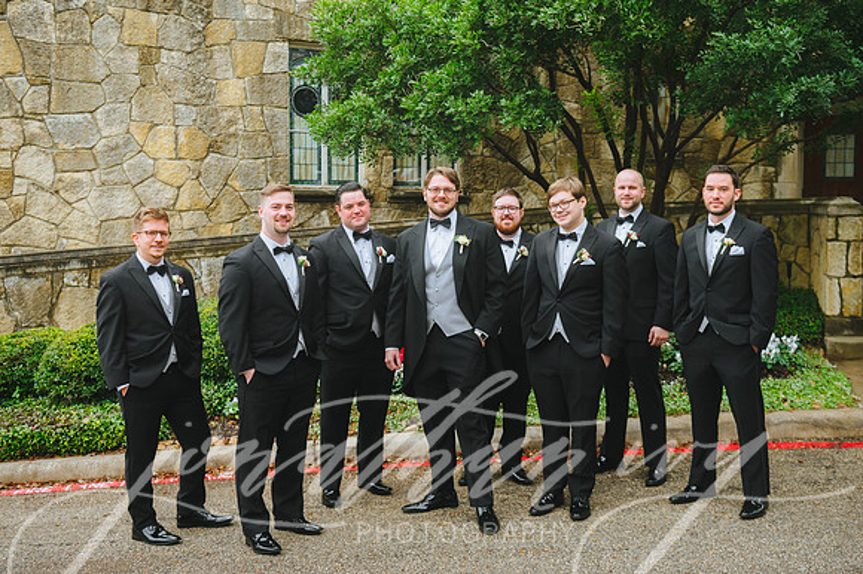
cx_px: 447
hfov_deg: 47.4
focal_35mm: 41
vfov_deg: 32.5
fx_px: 984
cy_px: 264
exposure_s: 1/320
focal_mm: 38
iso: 250
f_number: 3.5
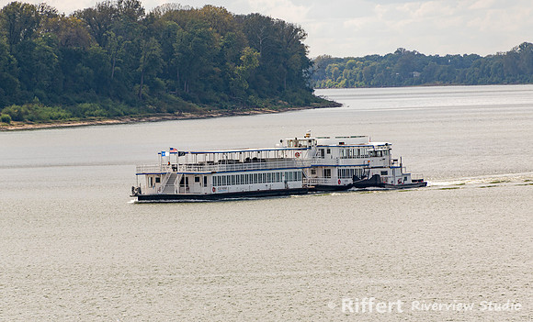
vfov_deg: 3.4
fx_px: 5505
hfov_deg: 5.5
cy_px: 165
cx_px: 240
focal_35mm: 382
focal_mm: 300
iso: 64
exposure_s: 1/200
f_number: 8
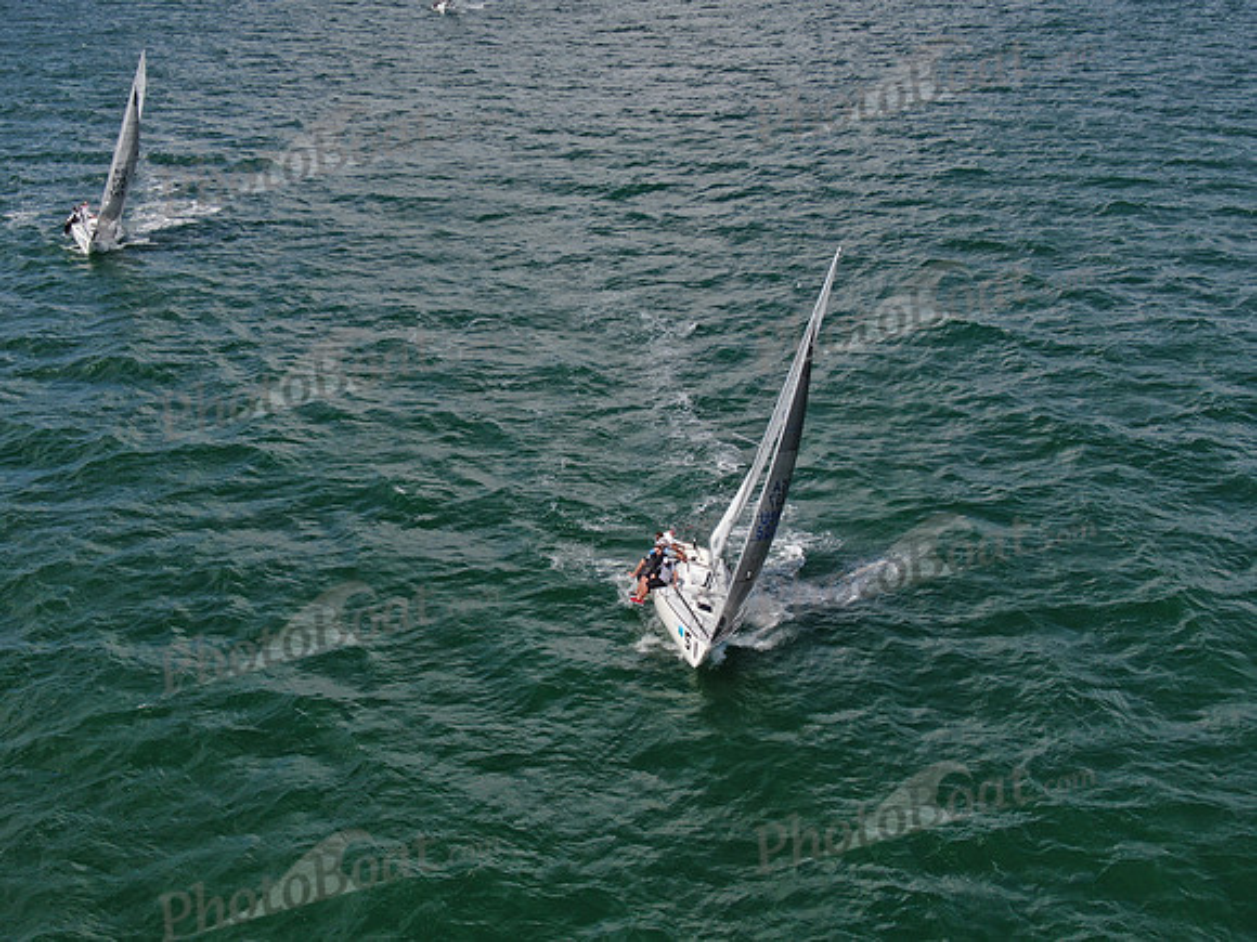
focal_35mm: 48
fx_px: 1743
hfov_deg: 39.7
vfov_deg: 30.3
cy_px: 471
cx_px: 628
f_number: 3.8
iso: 100
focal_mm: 8.6
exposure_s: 1/1000
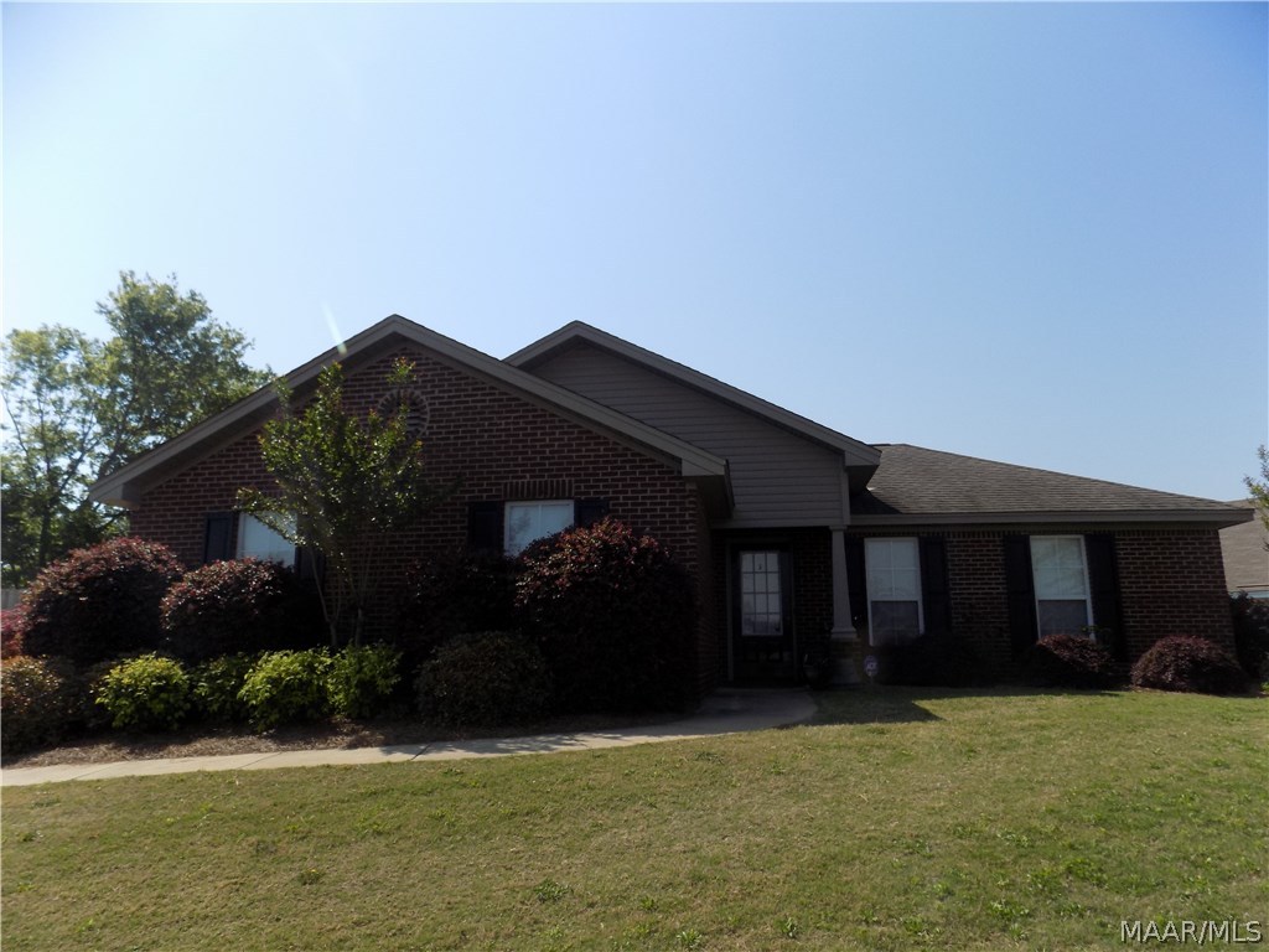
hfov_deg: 73.9
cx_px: 634
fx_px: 843
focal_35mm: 23
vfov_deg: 58.9
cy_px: 476
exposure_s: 1/1250
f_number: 3.1
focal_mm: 4
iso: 80
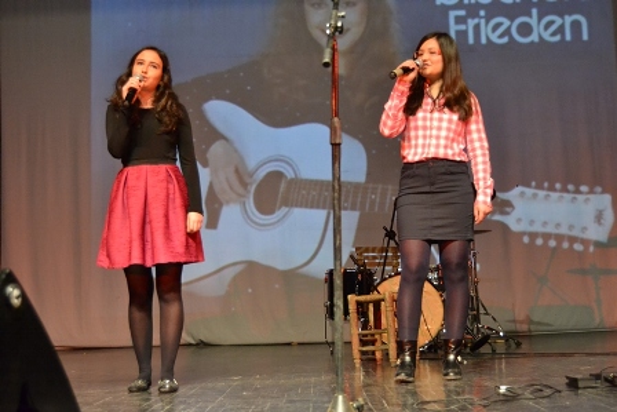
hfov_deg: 38.9
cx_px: 308
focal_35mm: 51
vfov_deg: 26.5
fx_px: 874
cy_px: 206
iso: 3200
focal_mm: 34
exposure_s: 1/60
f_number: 4.5
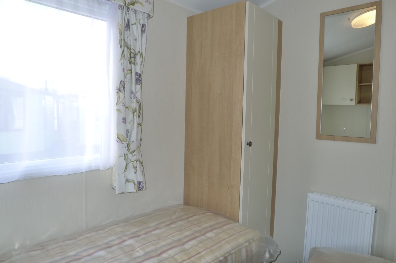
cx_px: 198
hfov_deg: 73.8
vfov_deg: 53.0
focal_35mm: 24
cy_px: 132
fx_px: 264
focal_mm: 5.1
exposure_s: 1/125
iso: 125
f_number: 2.8
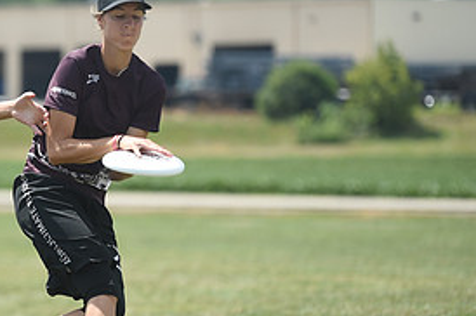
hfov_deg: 5.6
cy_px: 150
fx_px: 4886
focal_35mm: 370
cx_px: 94
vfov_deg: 3.7
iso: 100
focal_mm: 175
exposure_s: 1/1000
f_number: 2.8
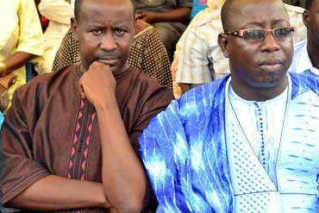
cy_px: 86
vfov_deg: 19.5
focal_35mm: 70
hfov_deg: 28.8
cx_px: 178
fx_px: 620
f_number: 5.6
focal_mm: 36
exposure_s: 1/125
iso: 400
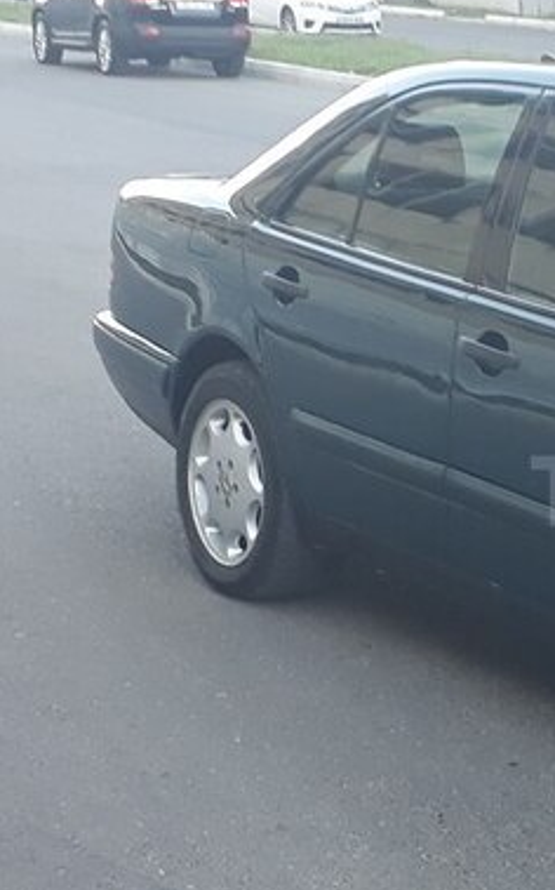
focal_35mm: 50
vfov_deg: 40.3
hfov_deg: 22.4
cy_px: 491
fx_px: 1211
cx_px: 771
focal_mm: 3.6
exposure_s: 1/100
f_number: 1.9
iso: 64
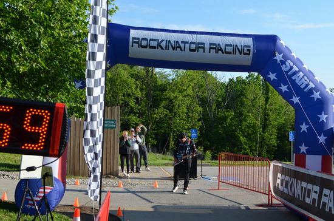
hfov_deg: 43.7
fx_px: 417
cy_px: 110
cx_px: 167
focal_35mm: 45
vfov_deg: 29.7
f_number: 8
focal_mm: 30
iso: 180
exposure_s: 1/250
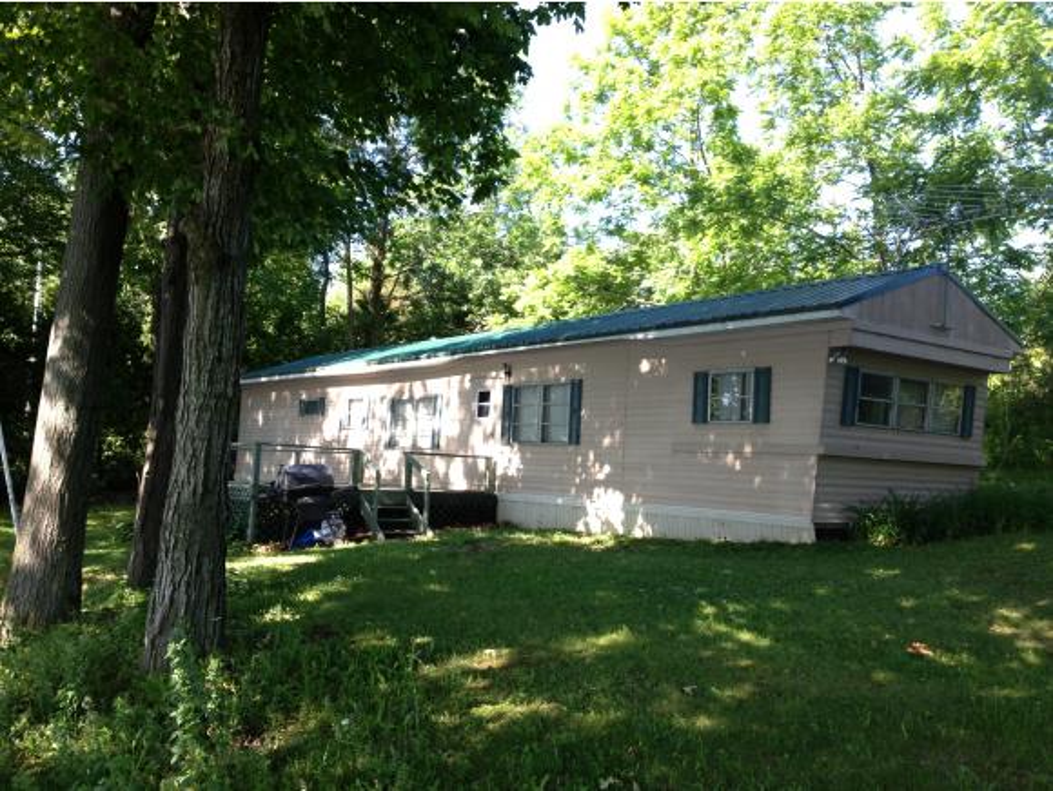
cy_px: 396
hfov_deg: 52.6
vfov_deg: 40.8
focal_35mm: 35
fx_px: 1066
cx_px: 526
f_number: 2.4
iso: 80
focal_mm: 4.28
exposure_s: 1/218
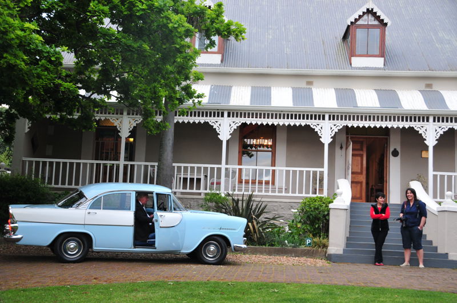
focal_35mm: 52
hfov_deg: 37.9
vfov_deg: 25.7
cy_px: 152
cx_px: 228
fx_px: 666
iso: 500
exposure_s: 1/60
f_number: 4.2
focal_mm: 35
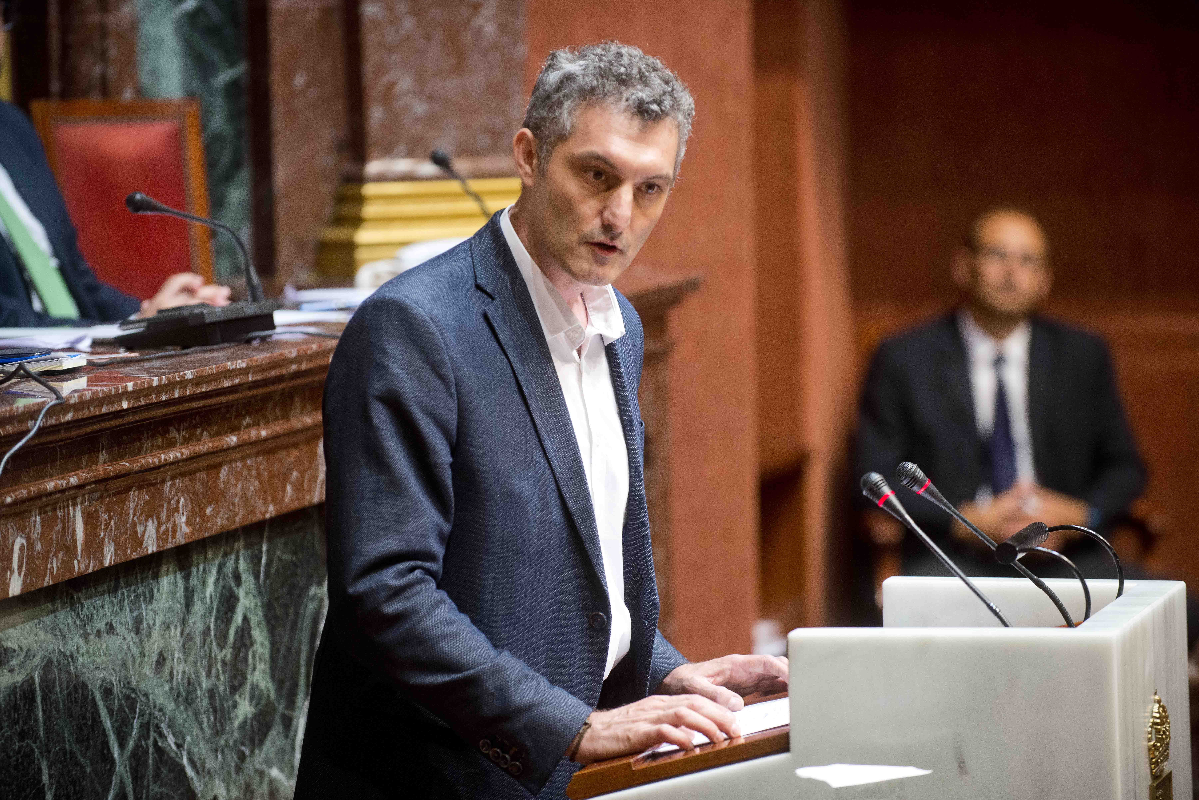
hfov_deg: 11.8
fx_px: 5797
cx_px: 600
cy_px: 406
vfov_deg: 7.9
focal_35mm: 174
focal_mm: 170
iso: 1600
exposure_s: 1/100
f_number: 3.2
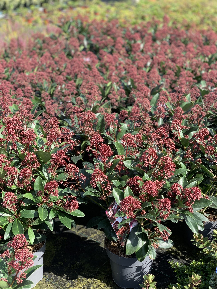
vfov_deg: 36.8
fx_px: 435
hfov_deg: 28.0
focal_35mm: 52
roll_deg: +0.4
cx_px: 108
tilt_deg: -24.1
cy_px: 144
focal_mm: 6
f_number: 2.4
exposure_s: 1/236
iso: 16
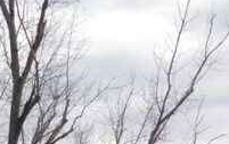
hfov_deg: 7.4
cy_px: 320
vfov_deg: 4.6
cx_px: -156
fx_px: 1736
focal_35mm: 278
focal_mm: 11.7
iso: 125
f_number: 4.2
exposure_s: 1/400
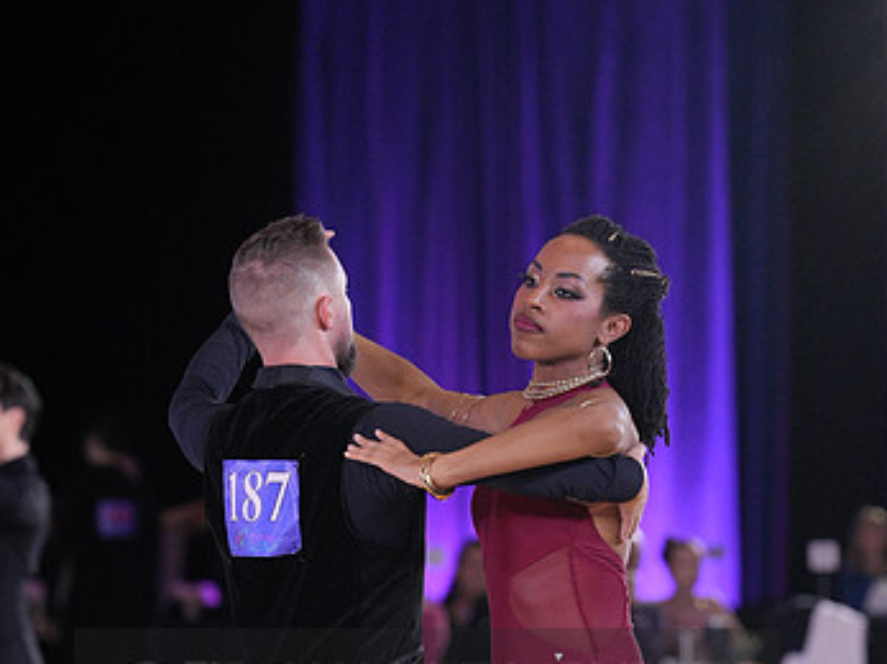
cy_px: 715
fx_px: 6173
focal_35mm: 241
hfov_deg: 8.2
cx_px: 428
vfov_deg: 6.1
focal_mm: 150
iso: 2000
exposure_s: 1/500
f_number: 3.5
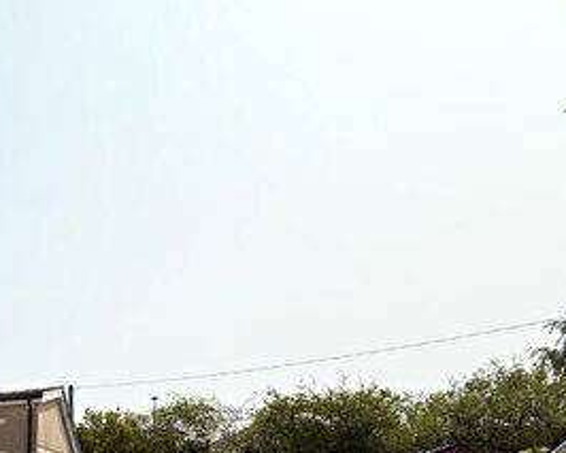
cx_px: -128
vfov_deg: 34.4
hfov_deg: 37.0
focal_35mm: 36
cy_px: 520
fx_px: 603
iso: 50
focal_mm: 2.22
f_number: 2.2
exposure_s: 1/2976
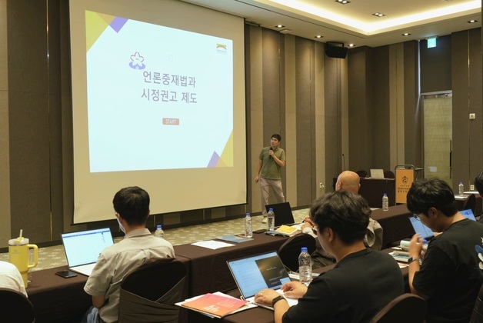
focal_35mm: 34
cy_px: 162
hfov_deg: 55.8
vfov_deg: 39.0
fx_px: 457
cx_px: 242
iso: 2000
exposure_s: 1/40
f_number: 9
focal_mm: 34
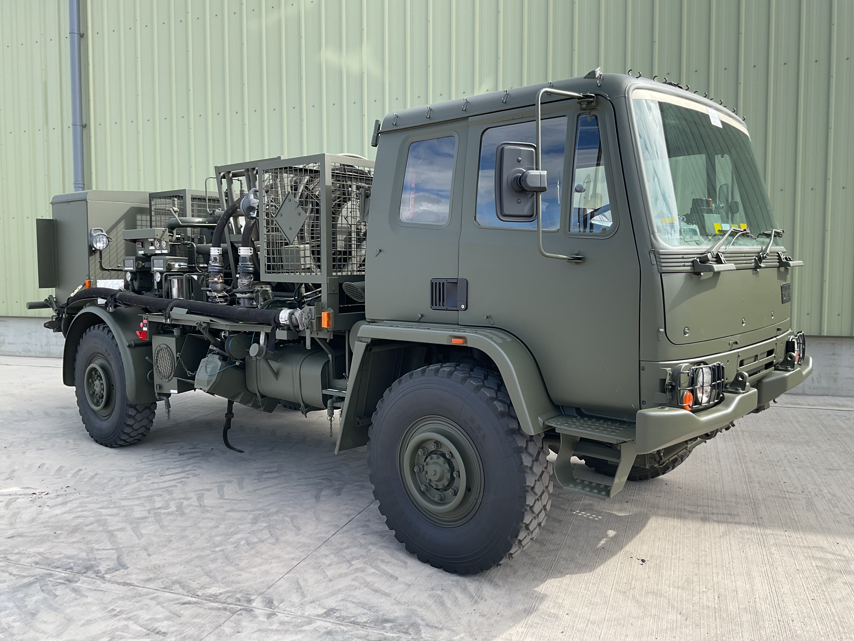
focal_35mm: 29
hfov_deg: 61.7
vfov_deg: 48.2
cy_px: 320
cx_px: 427
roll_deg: +0.4
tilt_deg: -3.7
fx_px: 715
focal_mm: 3
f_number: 1.8
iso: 16
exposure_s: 1/627
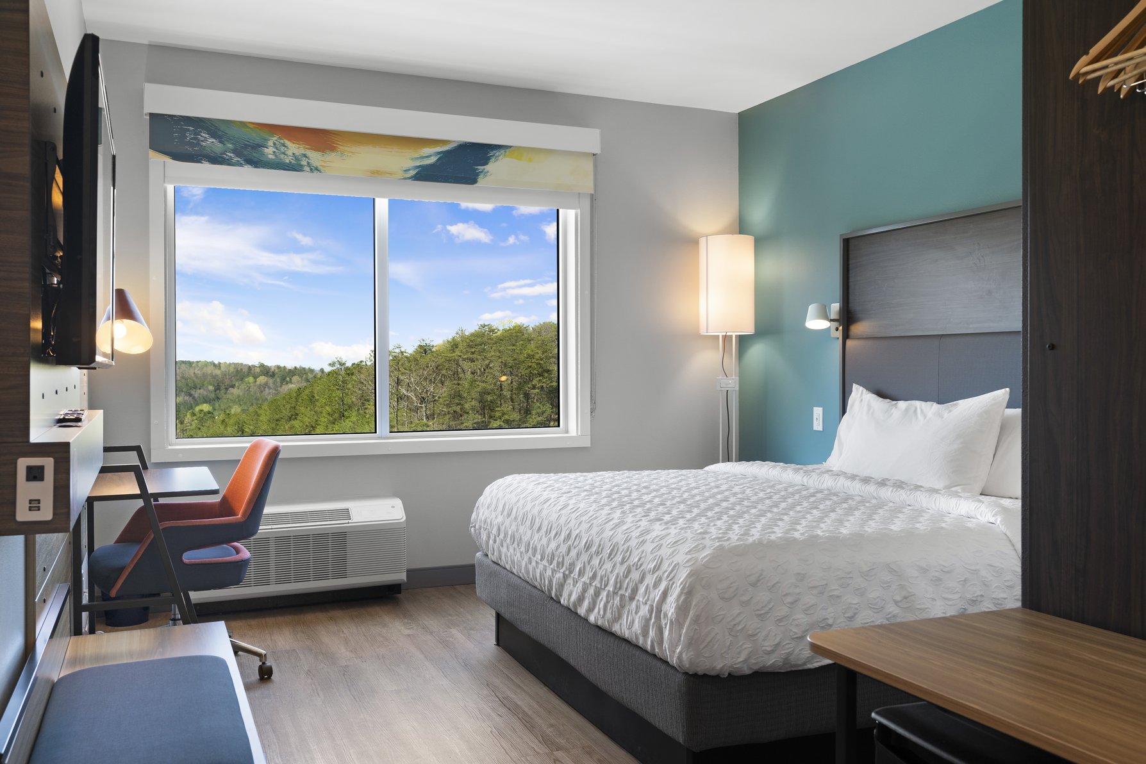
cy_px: 382
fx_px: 955
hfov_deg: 61.9
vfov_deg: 43.6
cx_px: 573
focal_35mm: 30
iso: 320
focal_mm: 30
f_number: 6.3
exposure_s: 1/20
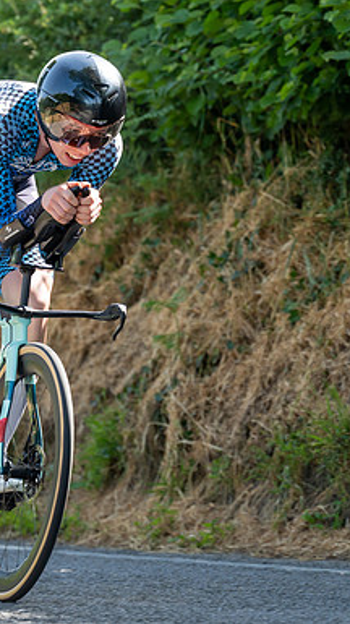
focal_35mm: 326
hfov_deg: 3.7
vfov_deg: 6.6
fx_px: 5389
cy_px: 279
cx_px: 41
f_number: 3.5
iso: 400
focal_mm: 156
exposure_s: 1/1000
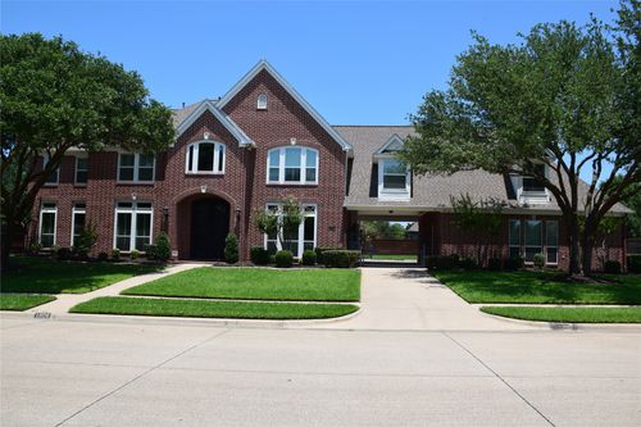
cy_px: 214
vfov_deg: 47.9
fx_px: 481
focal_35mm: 27
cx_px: 320
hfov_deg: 67.4
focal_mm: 18
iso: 400
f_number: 11
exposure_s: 1/400
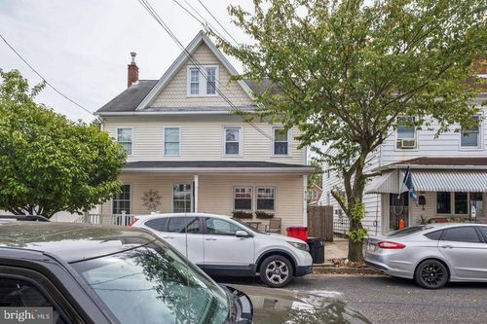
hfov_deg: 76.1
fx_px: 311
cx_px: 244
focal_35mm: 23
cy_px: 162
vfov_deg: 55.1
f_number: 8
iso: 250
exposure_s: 1/280
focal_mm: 15.1
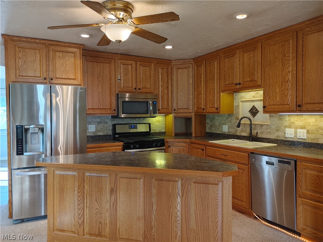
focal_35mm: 26
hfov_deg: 67.3
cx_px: 162
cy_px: 121
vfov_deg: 53.1
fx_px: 243
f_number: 1.8
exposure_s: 1/60
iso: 350
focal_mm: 4.81
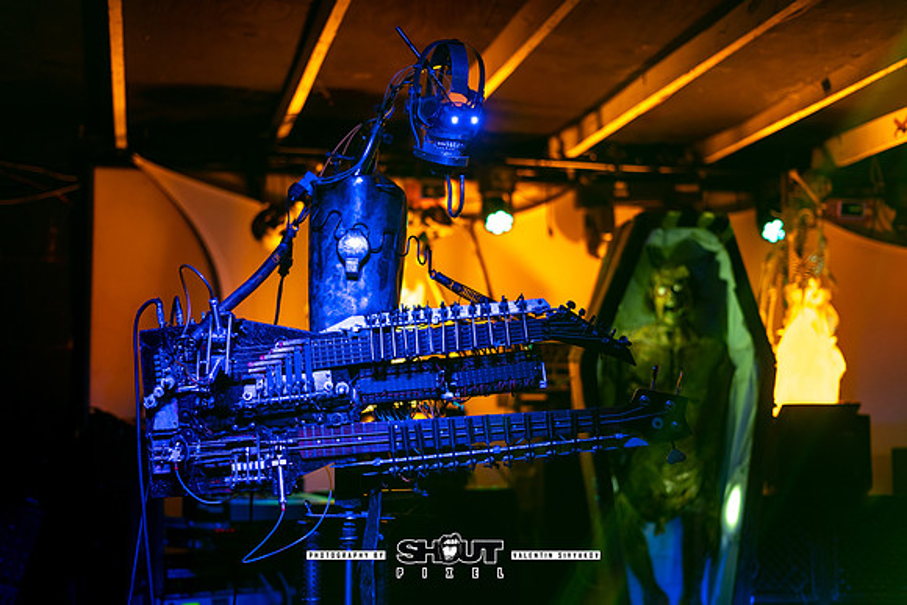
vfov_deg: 26.6
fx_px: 1281
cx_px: 454
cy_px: 302
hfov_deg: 39.0
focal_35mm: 51
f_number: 1.8
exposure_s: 1/125
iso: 640
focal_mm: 50
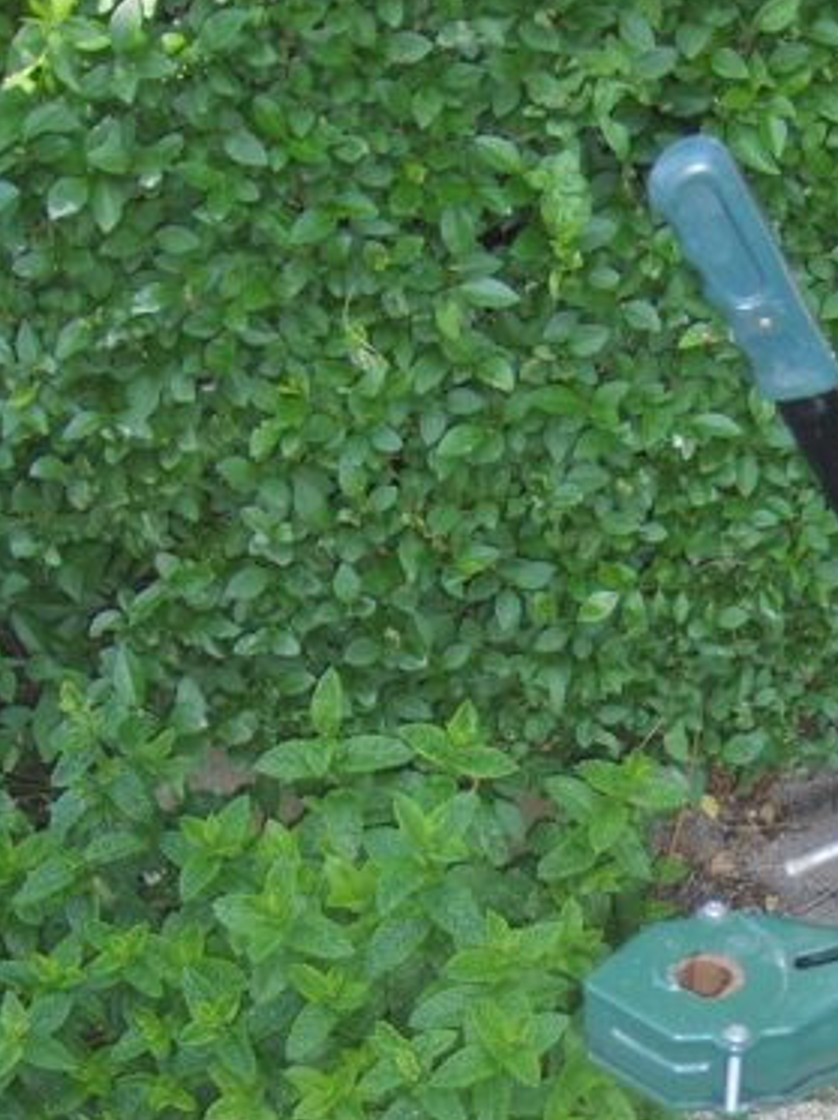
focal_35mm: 60
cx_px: 712
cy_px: 940
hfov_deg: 23.9
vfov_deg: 31.2
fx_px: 1940
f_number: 2.8
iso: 100
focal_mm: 7.5
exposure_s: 1/222
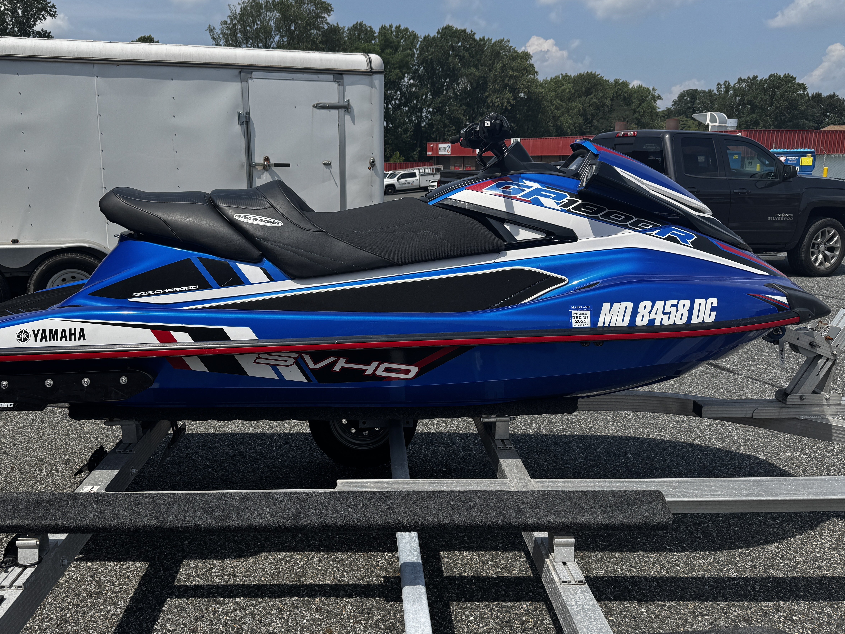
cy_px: 305
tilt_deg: -12.4
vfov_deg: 48.2
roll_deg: +0.3
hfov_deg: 61.5
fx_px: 708
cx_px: 380
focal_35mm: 29
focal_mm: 6.76
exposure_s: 1/4608
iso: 80
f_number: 1.78
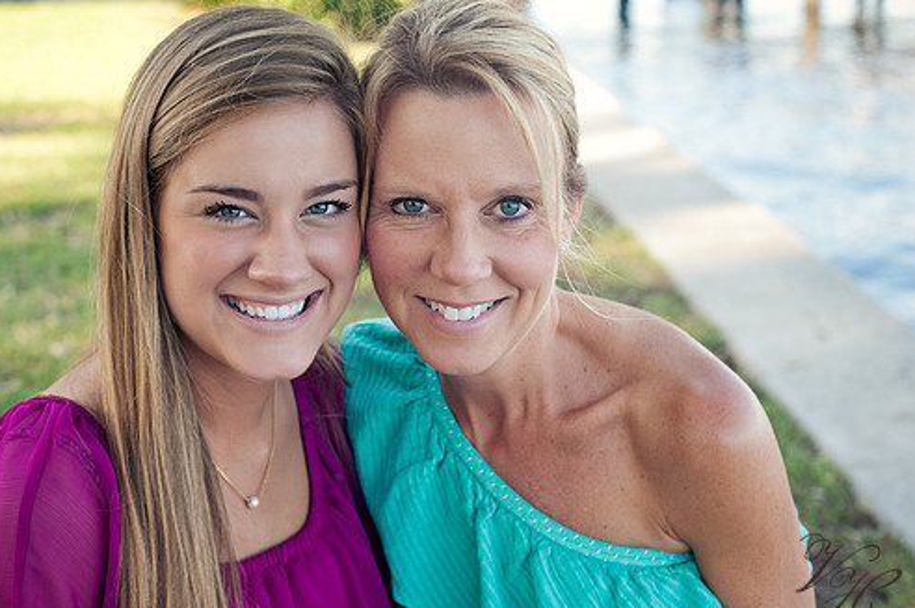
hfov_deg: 33.9
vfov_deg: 22.9
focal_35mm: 59
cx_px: 381
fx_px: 1498
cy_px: 299
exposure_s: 1/160
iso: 250
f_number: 5
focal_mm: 50
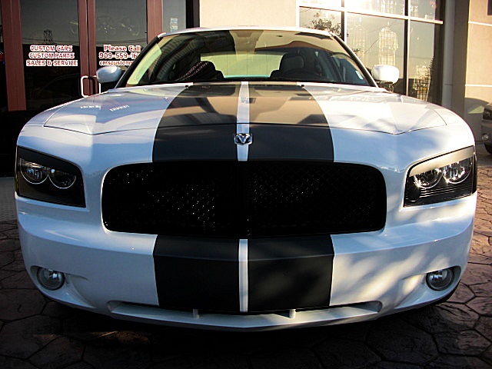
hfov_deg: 51.4
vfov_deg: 39.7
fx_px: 512
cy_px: 184
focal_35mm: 36
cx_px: 246
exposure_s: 1/500
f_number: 2.8
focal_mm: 6.3
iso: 50
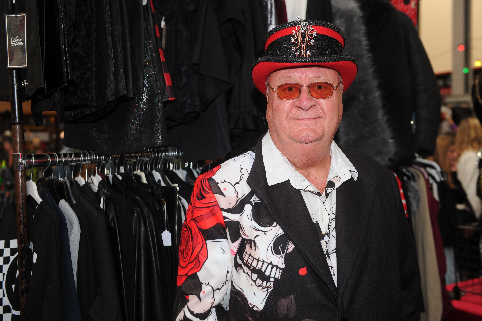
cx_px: 250
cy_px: 158
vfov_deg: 30.5
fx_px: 589
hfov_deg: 44.5
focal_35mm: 44
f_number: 3.5
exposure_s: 1/100
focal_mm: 42
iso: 500
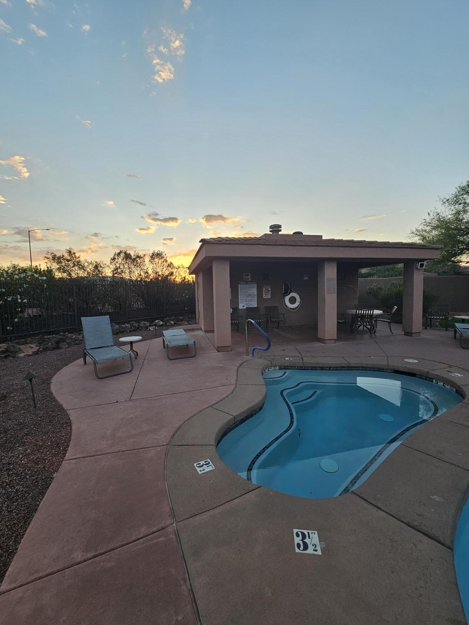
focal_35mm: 13
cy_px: 312
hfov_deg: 89.9
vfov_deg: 106.2
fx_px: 235
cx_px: 234
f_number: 2.2
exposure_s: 1/226
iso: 80
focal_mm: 2.2
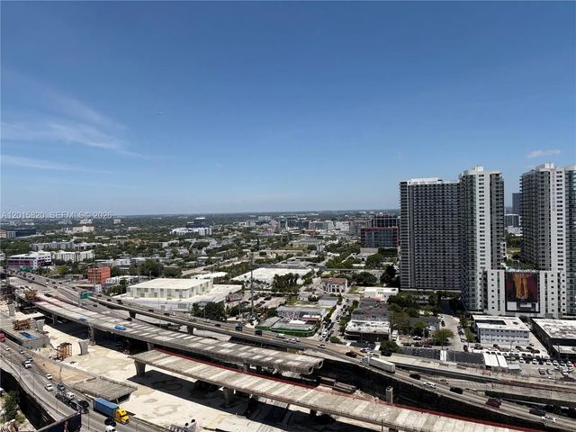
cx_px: 288
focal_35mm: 26
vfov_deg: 53.1
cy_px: 216
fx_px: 433
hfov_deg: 67.3
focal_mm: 5.96
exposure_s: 1/5814
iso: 50
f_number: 1.6
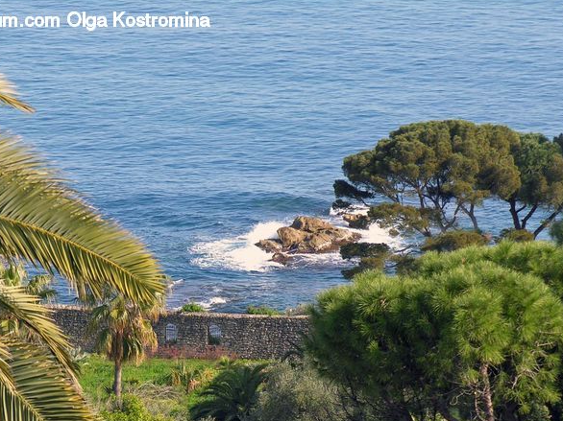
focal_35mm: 295
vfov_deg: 5.0
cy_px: 321
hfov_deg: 6.7
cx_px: 249
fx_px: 4796
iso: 50
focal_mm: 49
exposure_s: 1/116
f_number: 5.8
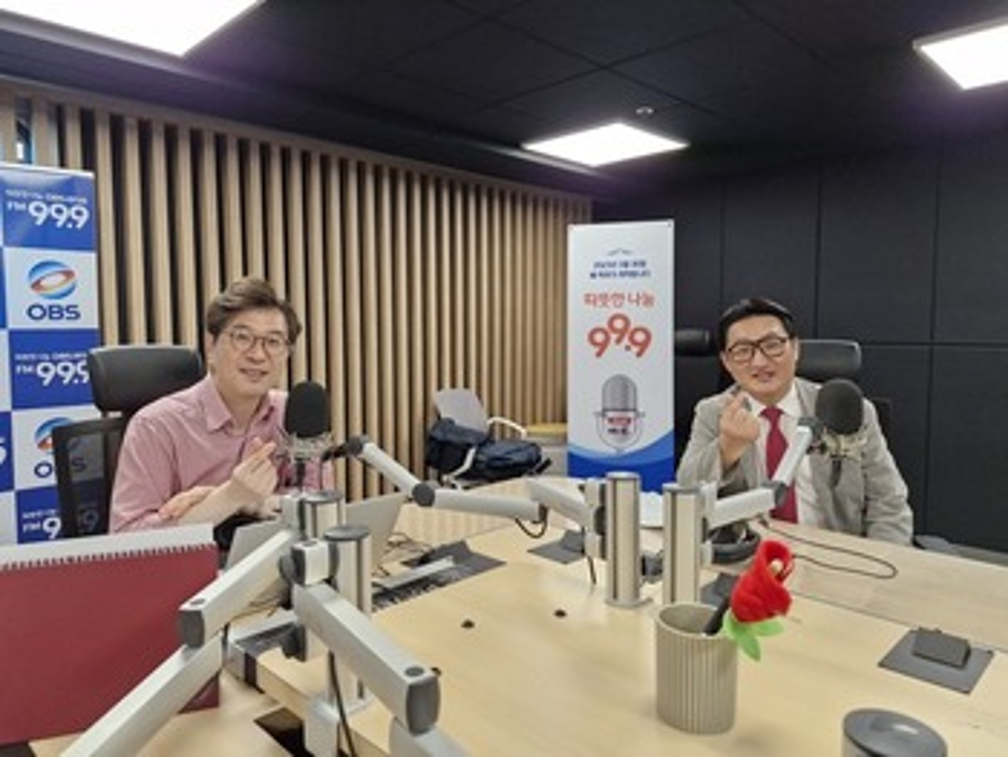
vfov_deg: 58.9
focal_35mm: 23
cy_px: 378
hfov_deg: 73.9
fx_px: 670
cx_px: 504
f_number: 1.8
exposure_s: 1/180
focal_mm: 5.54
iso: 250
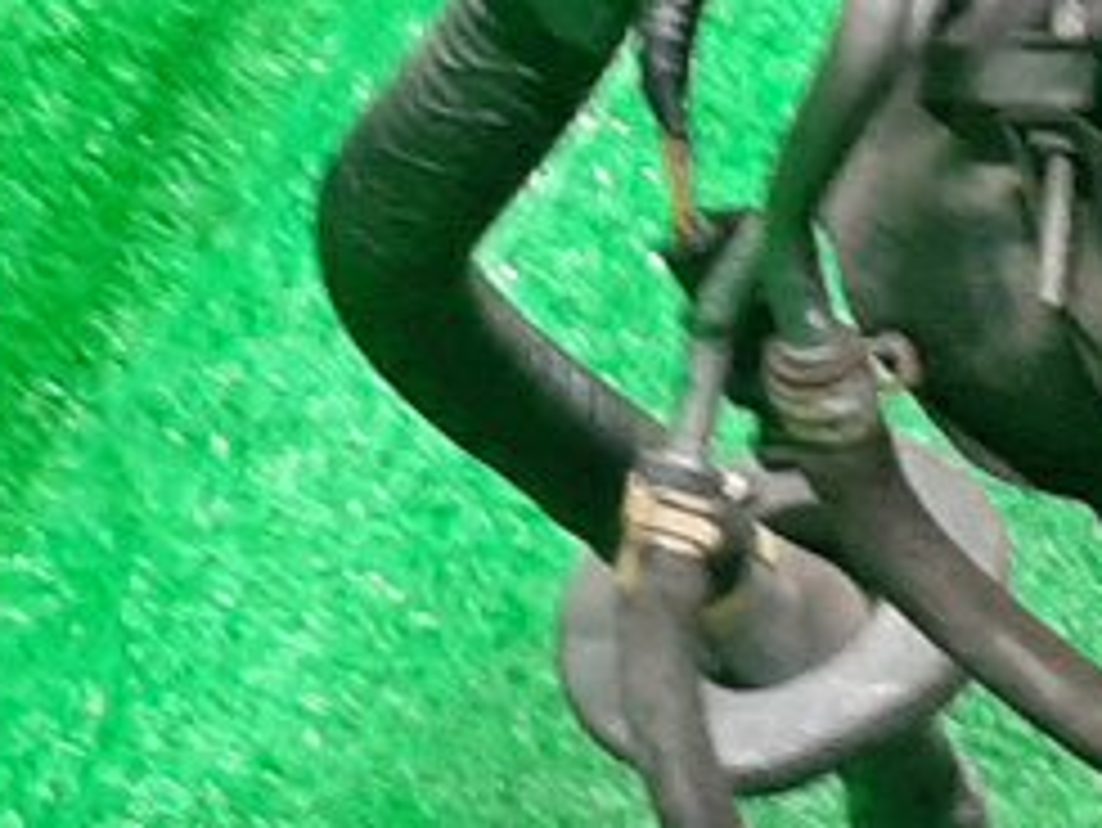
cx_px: 2460
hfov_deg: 11.2
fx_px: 4873
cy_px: 1962
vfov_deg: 8.8
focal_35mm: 153
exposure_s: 1/33
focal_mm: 3.93
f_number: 1.7
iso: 190
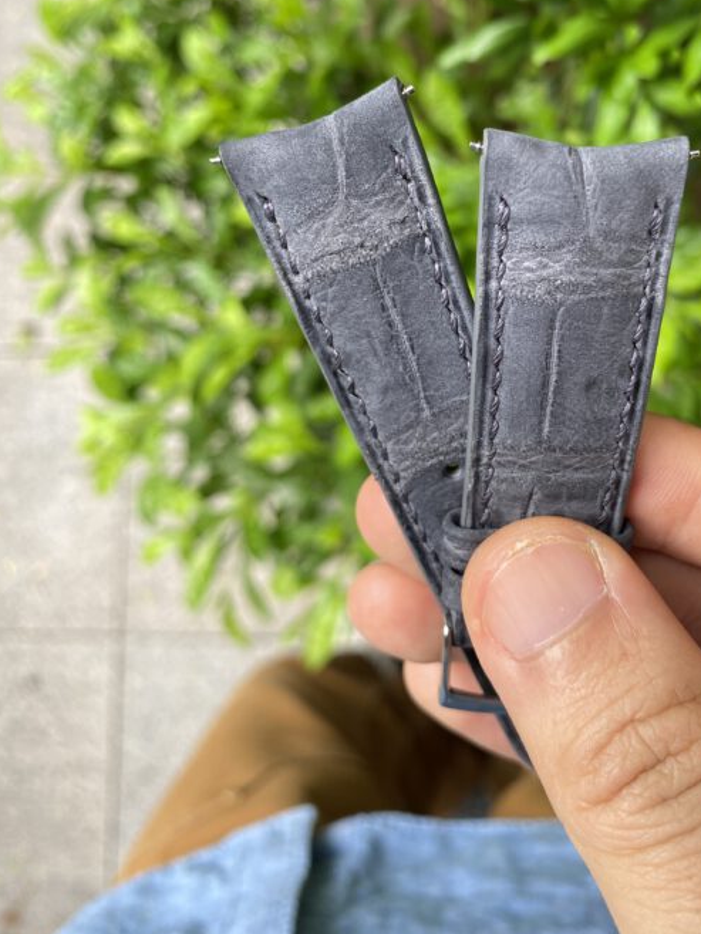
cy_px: 345
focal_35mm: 33
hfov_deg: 42.5
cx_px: 455
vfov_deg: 54.7
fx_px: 891
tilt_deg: -80.4
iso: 40
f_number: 1.8
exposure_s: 1/121
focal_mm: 4.25
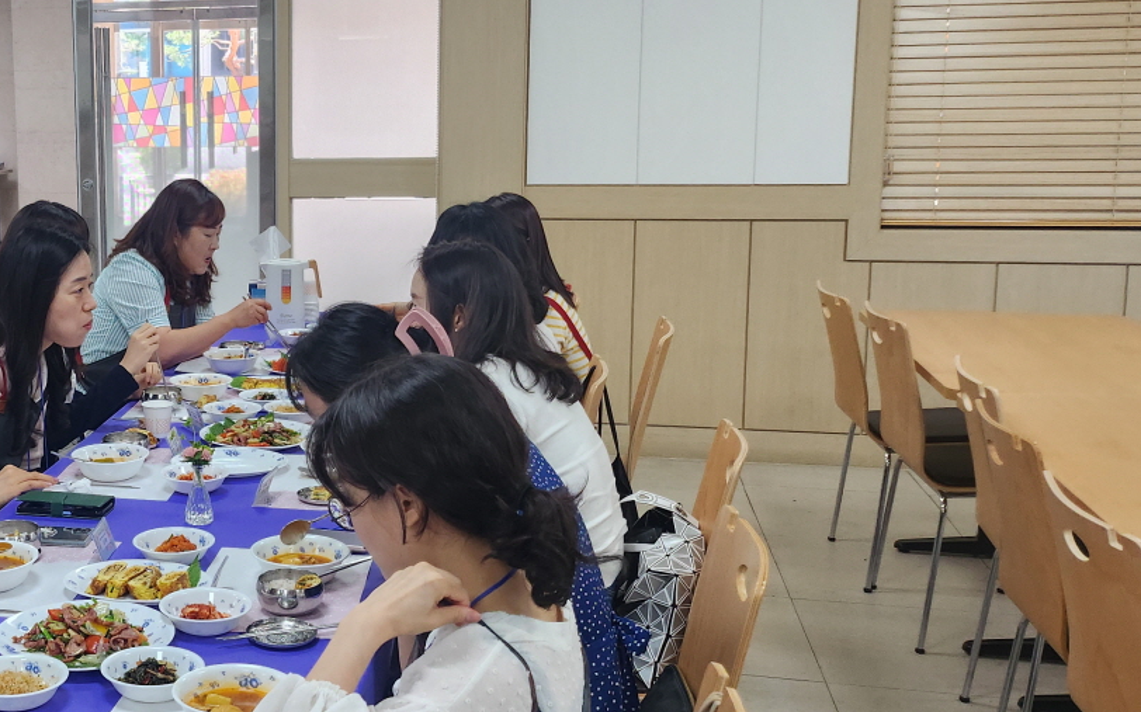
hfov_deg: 40.3
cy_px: 300
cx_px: 173
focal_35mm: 47
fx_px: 1461
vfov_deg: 27.4
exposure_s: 1/180
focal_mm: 5
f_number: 1.8
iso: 160
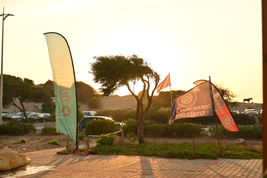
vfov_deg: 24.2
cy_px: 89
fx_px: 415
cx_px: 134
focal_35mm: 56
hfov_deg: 35.6
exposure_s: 1/1500
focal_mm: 56
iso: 200
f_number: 2.8
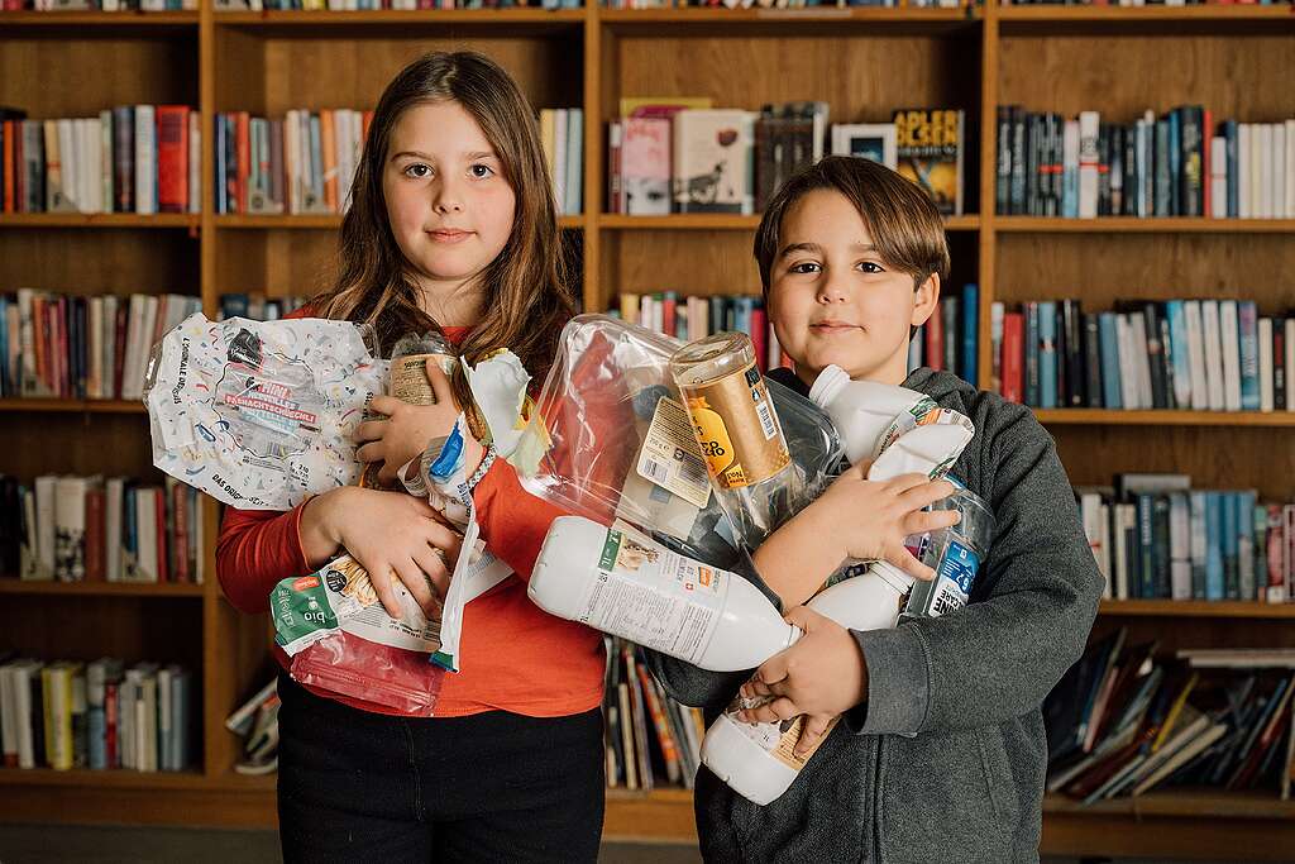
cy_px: 432
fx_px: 2338
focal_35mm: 65
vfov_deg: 20.9
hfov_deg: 31.0
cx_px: 648
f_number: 5.6
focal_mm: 65
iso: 800
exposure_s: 1/125
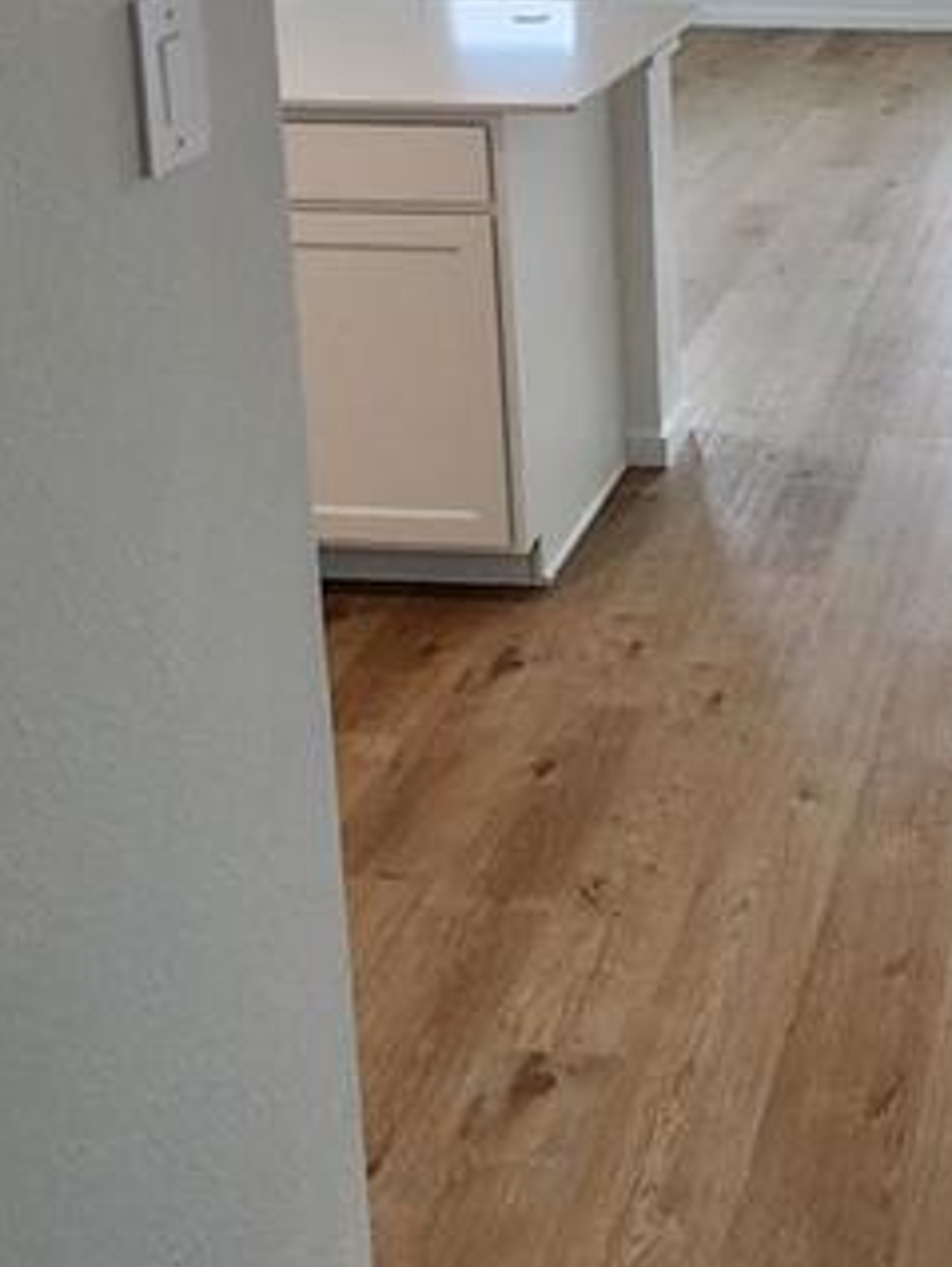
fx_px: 1794
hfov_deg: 27.5
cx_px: 1016
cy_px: 24
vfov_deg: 35.5
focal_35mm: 49
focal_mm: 2.2
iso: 100
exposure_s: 1/60
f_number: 2.2
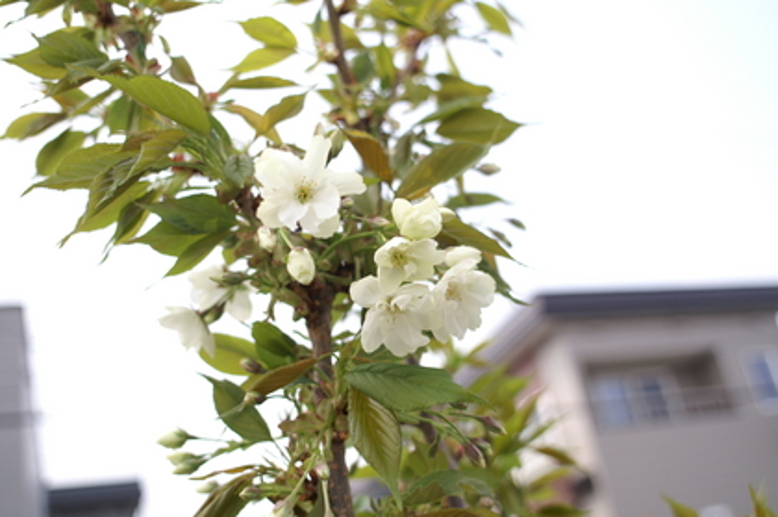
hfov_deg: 53.2
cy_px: 258
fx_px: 777
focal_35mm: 36
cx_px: 389
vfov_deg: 36.8
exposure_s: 1/1500
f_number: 3.5
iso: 200
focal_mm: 24
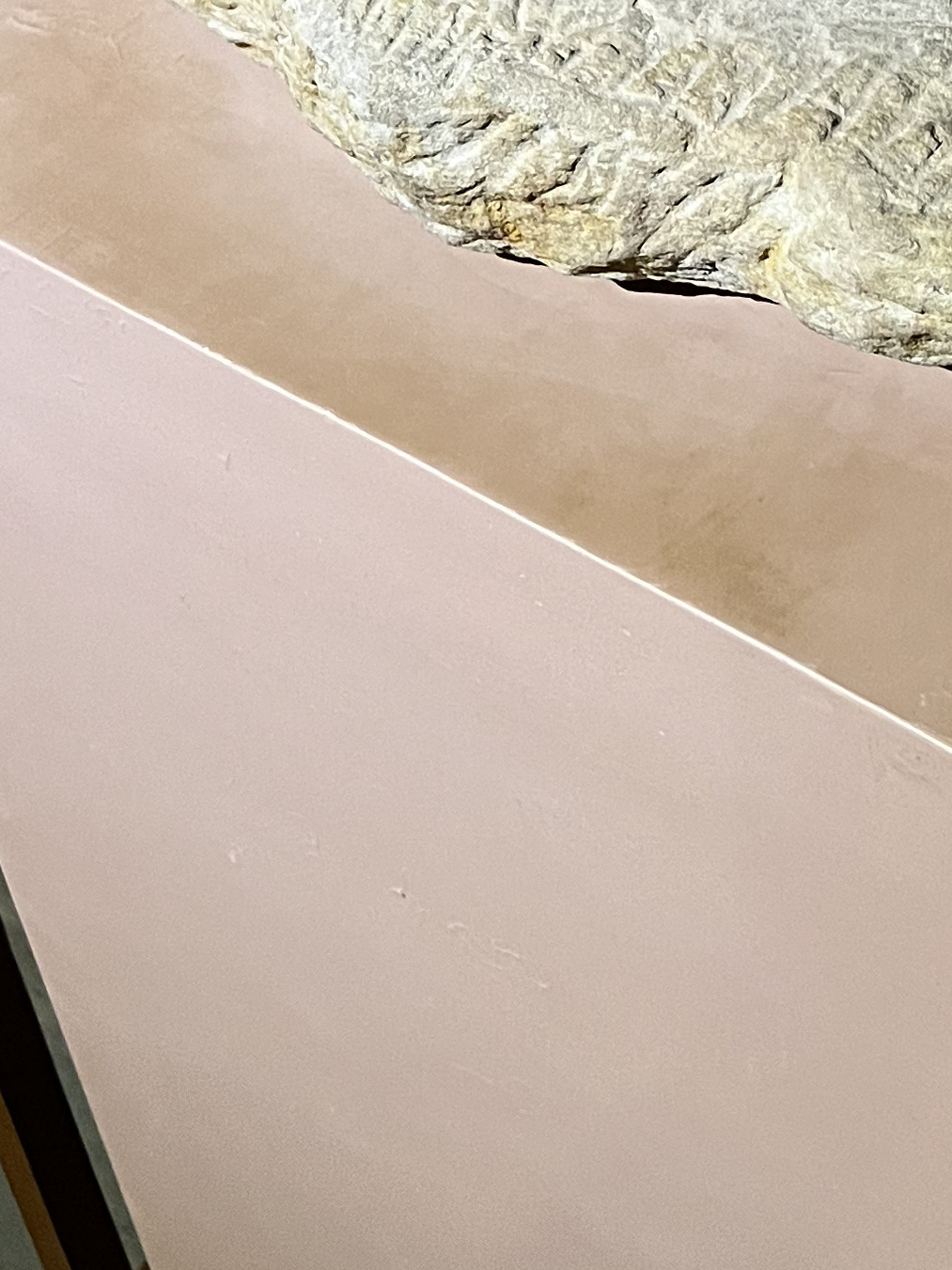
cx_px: 1004
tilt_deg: -34.0
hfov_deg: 18.5
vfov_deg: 23.0
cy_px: -309
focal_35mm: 77
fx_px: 2824
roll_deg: +2.7
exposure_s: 1/50
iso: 500
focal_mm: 5.7
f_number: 1.5
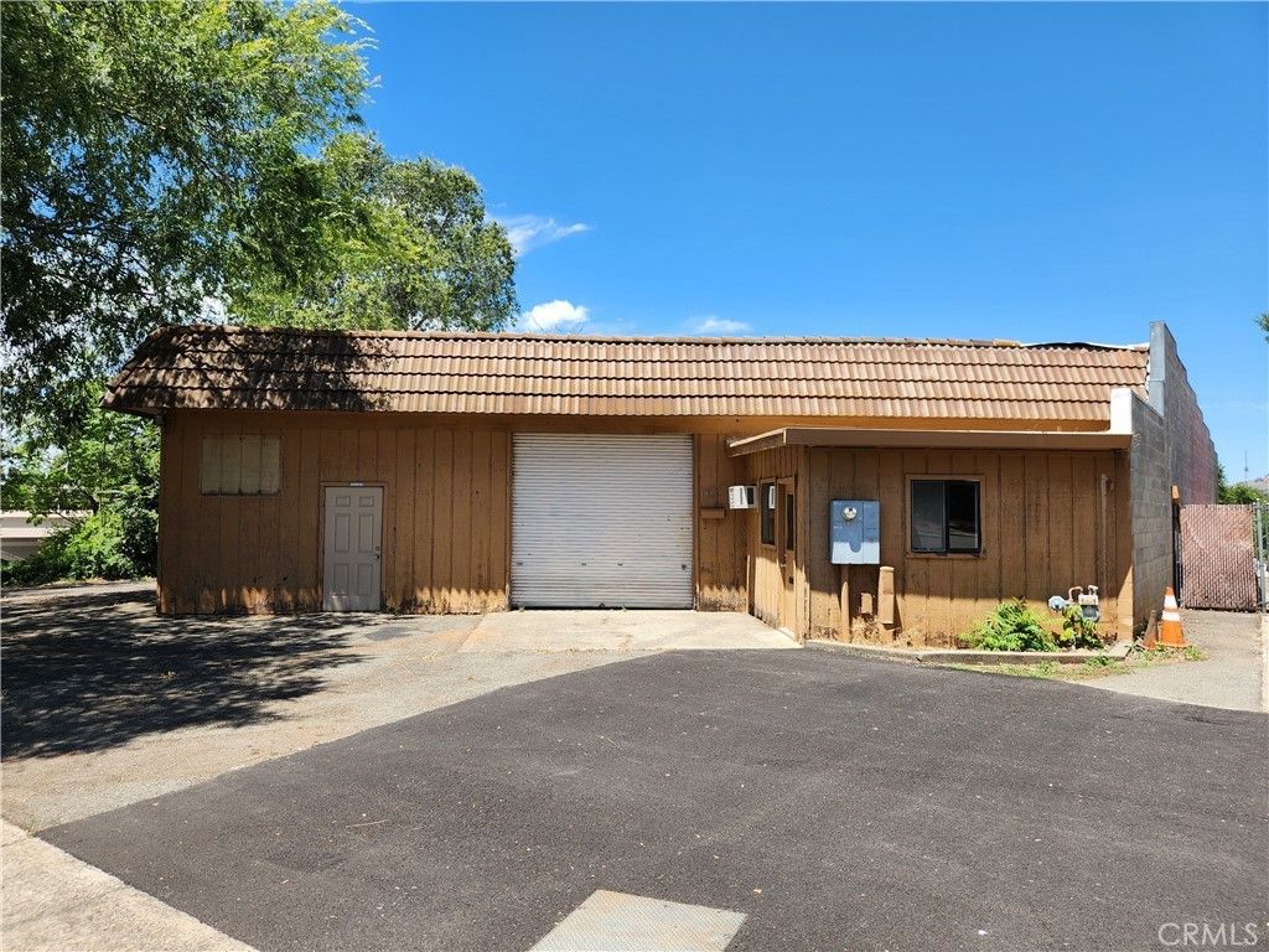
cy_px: 476
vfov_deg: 58.9
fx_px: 843
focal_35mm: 23
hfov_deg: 73.9
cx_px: 634
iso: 20
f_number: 1.8
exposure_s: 1/939
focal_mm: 5.4
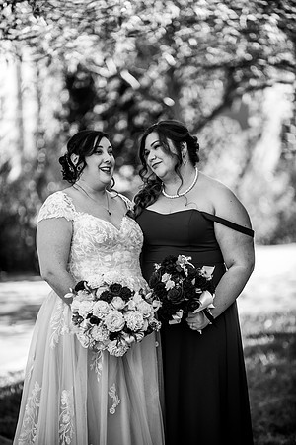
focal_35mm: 175
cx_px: 148
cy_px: 222
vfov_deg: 11.7
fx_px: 2158
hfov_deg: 7.8
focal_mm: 175
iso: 400
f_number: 2.8
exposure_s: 1/1250
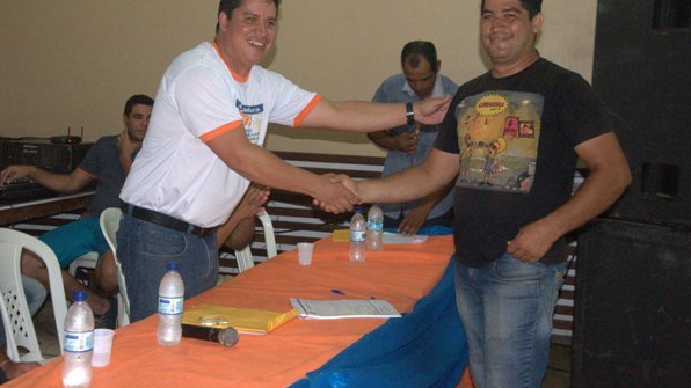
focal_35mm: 54
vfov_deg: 22.2
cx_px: 322
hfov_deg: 38.5
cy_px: 146
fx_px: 989
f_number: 5.6
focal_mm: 32
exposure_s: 1/60
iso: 2500
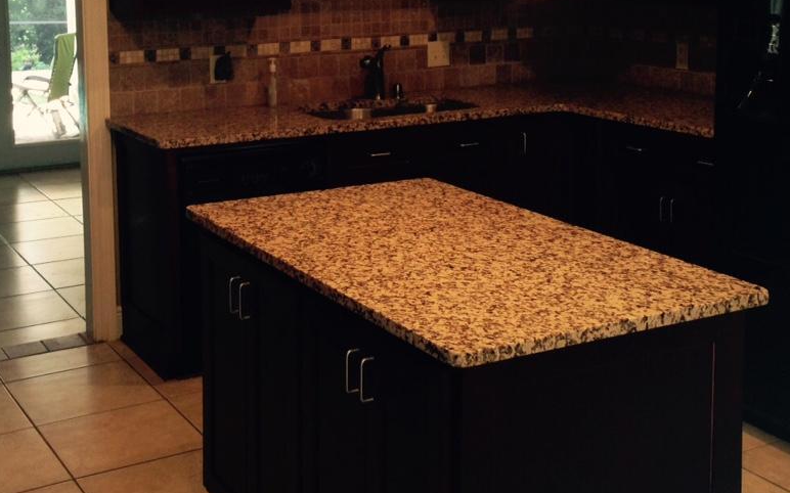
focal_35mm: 58
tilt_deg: -7.9
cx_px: 405
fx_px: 1248
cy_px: 91
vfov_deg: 22.0
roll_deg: -0.3
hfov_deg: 35.1
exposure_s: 1/20
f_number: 2.4
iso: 64
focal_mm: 4.12
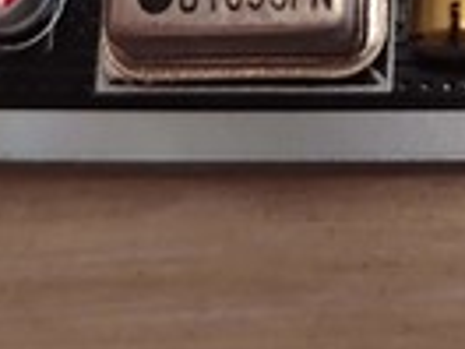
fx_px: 1679
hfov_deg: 15.0
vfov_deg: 10.3
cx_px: 616
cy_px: -494
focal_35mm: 125
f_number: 1.88
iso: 206
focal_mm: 5.56
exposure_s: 1/100
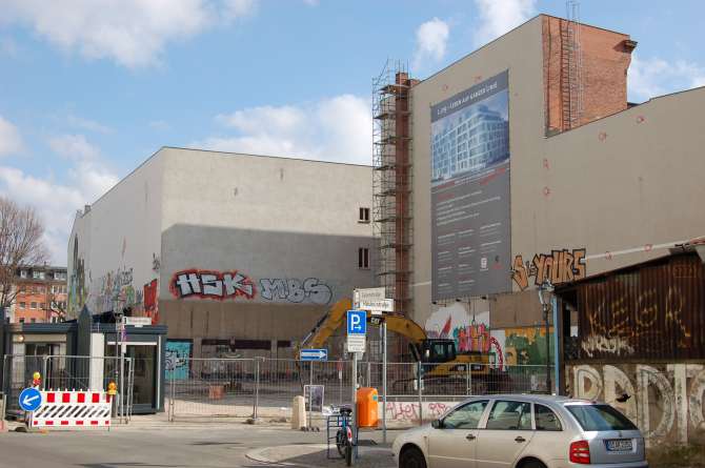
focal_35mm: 48
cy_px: 234
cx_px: 352
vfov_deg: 28.0
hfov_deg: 41.2
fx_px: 939
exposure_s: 1/320
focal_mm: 32
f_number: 9
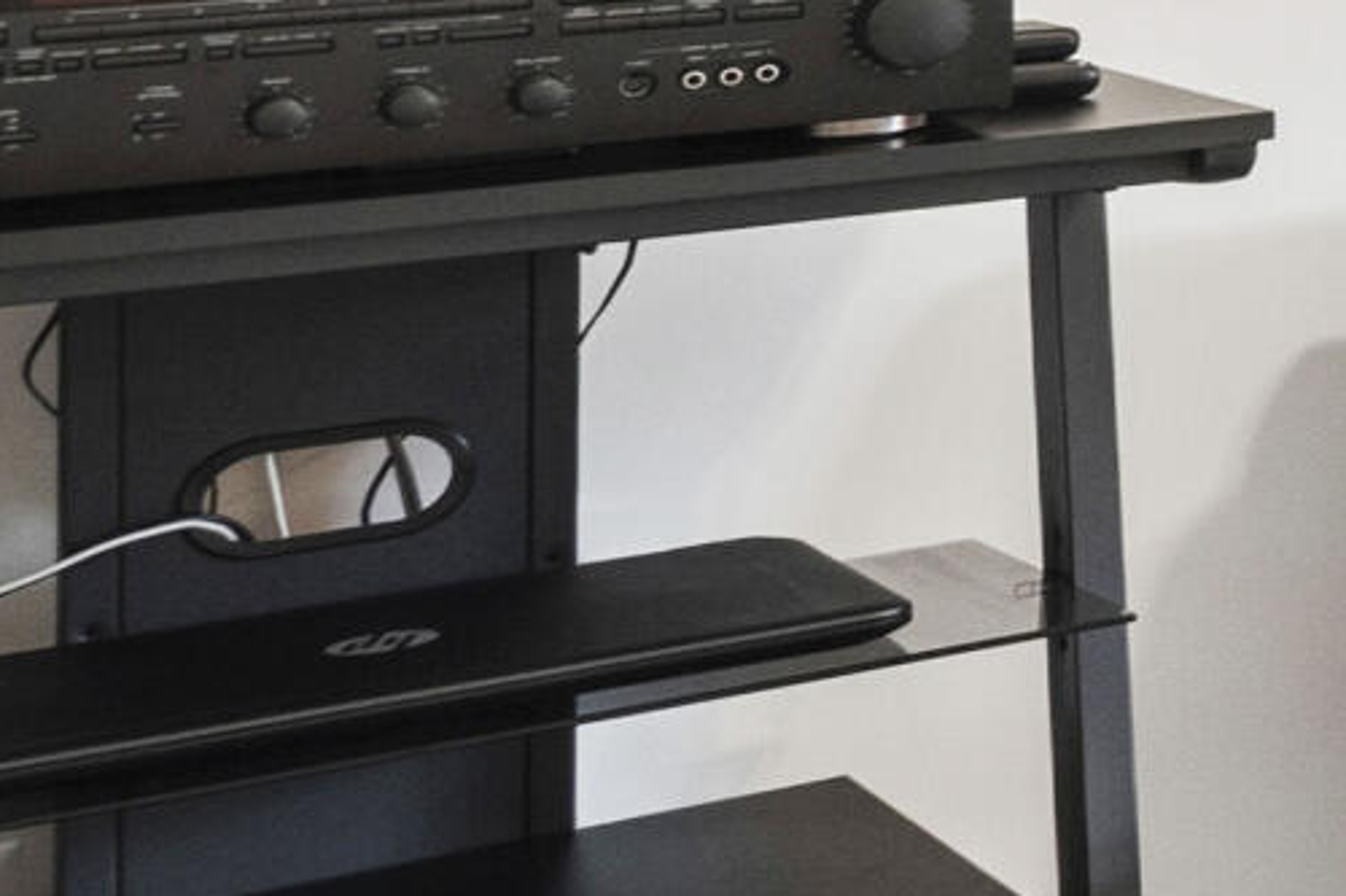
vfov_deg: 14.0
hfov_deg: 12.3
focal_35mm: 90
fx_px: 3364
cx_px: 3815
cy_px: -542
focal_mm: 10
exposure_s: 2
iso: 100
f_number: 8
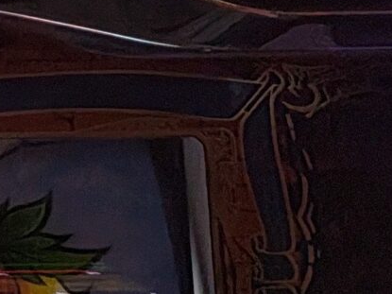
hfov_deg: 11.7
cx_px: -506
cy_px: -75
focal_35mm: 142
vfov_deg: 10.2
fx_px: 1608
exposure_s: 1/180
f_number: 1.7
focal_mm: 5.28
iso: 38
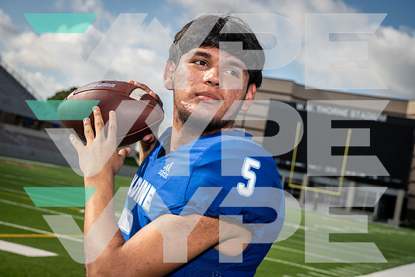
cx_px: 208
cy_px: 138
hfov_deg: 28.8
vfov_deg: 19.5
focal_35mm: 70
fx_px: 807
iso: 125
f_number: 8
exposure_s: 1/250
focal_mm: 70
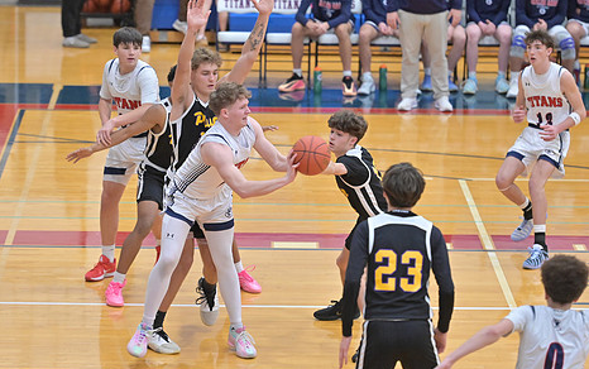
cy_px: 172
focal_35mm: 190
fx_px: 3052
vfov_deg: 6.9
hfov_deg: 11.0
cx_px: 234
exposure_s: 1/800
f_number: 4
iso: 6400
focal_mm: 150
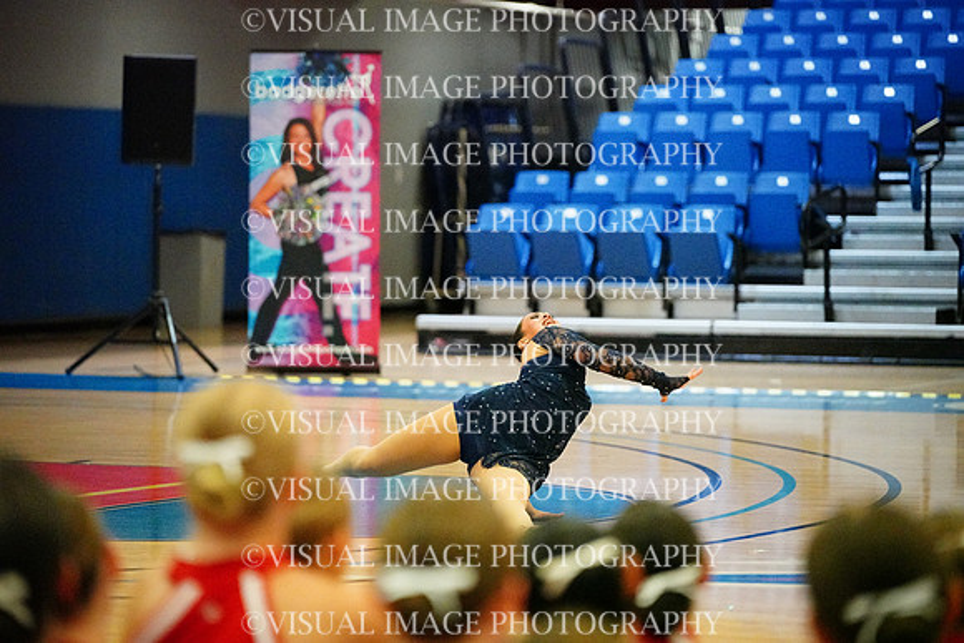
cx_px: 482
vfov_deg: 9.2
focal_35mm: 150
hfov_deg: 13.7
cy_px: 322
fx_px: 4017
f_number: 2.8
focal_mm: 150
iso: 25600
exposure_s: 1/1600
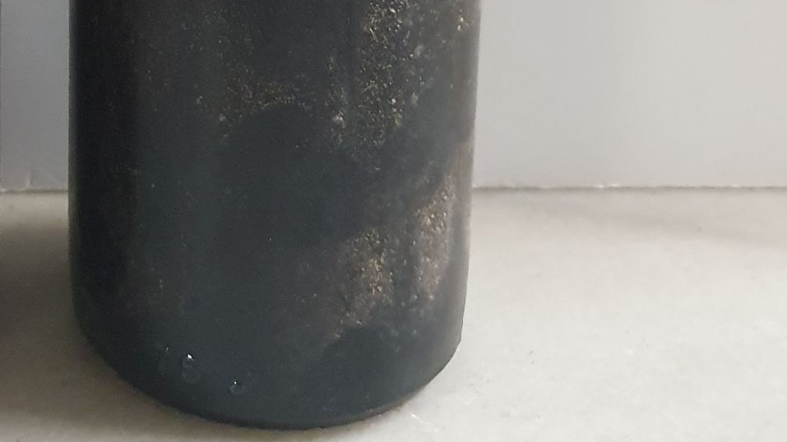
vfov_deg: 13.7
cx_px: 56
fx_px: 1544
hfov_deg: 27.4
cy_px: -466
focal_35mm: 74
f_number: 1.5
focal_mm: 4.32
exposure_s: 1/50
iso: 500
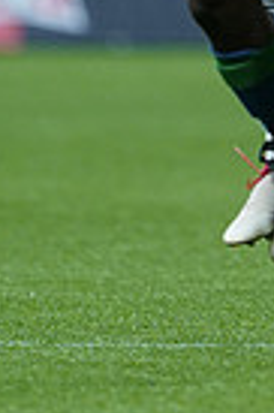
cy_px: -353
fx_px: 29150
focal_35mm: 2547
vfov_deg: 0.8
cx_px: 375
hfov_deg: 0.5
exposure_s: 1/1600
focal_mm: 600
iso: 3200
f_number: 4
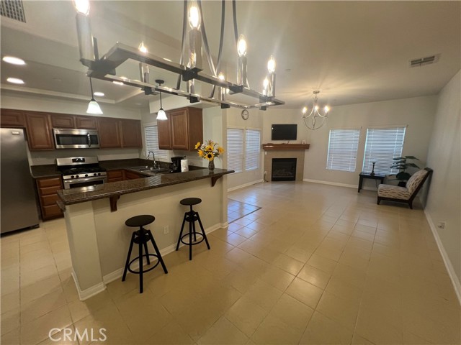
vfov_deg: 89.9
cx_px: 230
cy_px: 172
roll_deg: -0.2
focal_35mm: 13
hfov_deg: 106.2
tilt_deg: -9.9
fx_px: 173
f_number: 1.8
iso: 125
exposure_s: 1/60
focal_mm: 1.57
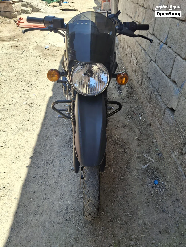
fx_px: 179
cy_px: 124
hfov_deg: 54.9
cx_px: 93
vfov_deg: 69.4
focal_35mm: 25
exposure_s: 1/569
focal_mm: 4.69
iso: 25
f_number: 1.8
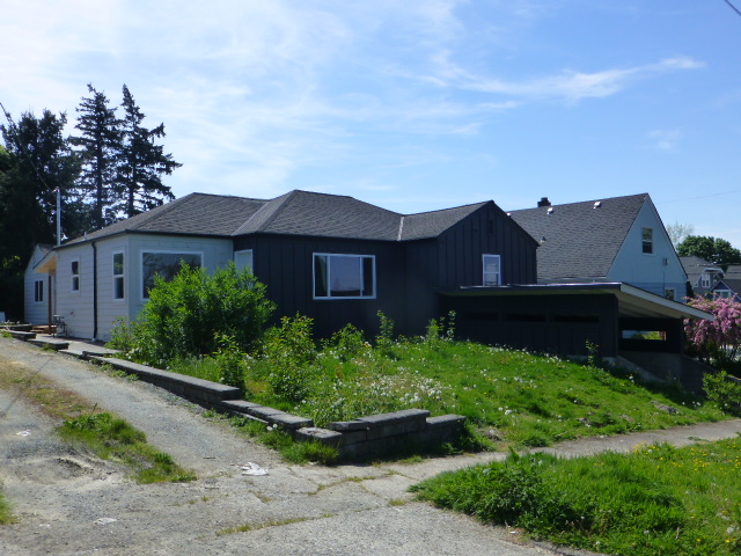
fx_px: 642
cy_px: 278
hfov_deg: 60.0
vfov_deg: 46.8
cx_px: 370
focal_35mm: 30
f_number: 4
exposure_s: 1/800
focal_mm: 5.4
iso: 160
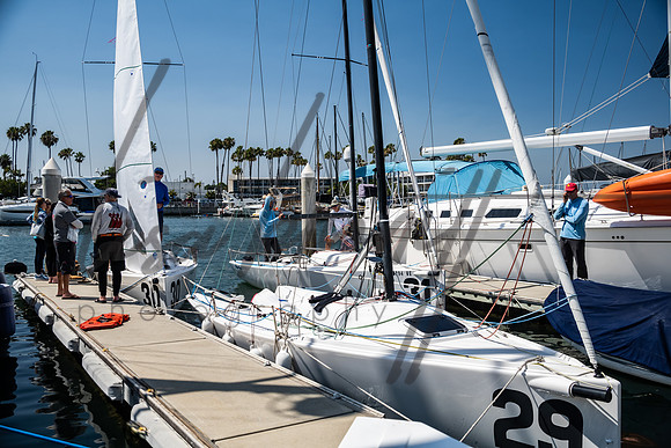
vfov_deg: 39.4
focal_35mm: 34
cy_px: 224
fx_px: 625
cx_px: 336
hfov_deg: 56.5
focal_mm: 33.5
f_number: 6.3
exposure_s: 1/1000
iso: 400
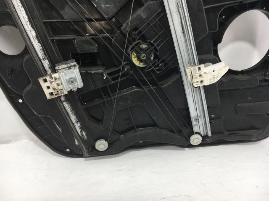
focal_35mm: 29
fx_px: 225
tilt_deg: -32.1
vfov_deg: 48.2
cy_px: 100
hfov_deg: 61.7
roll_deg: -0.6
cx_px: 134
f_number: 2.2
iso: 25
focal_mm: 4.15
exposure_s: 1/149
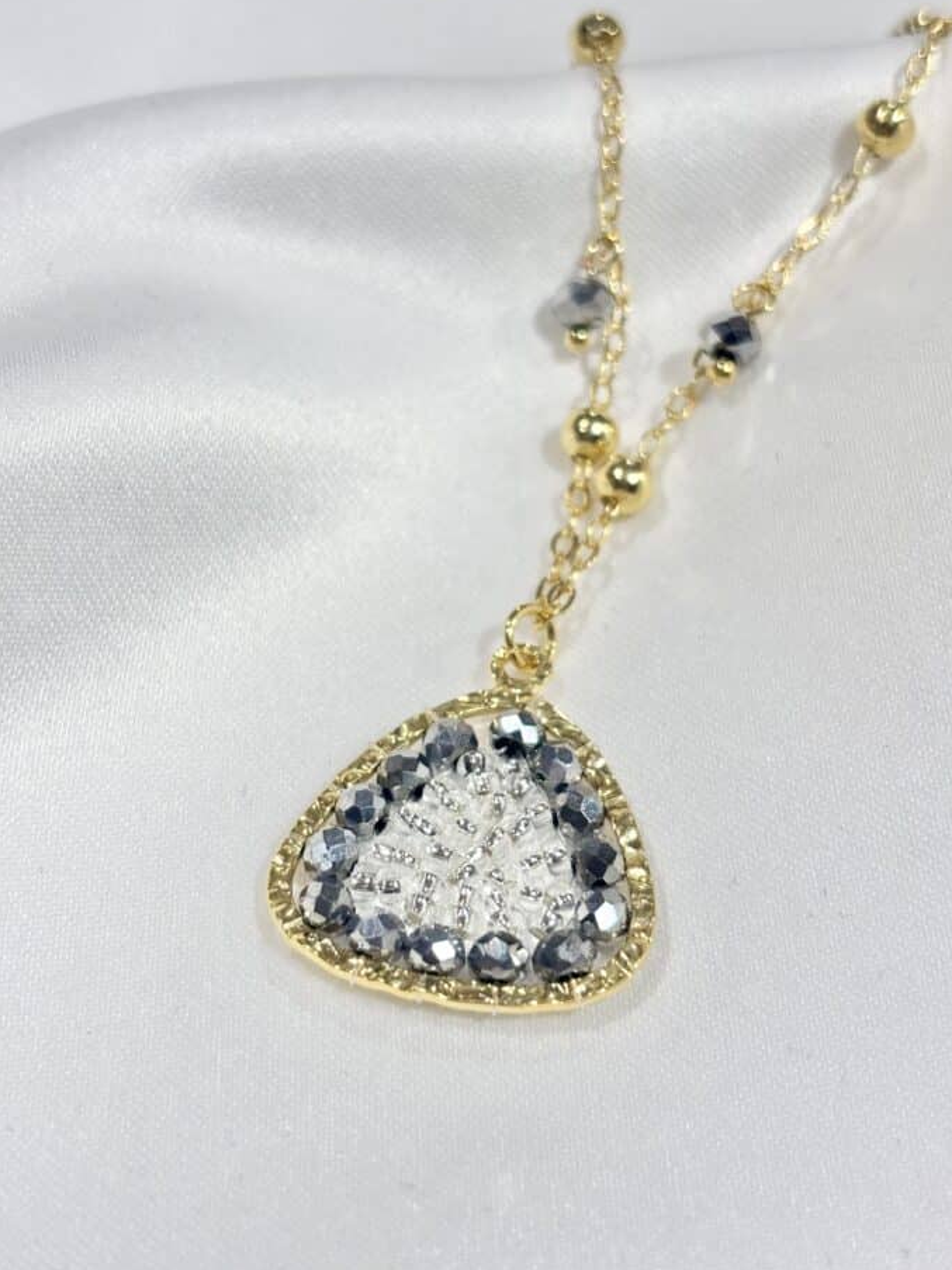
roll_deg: +5.8
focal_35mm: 59
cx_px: 470
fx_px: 2164
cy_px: 610
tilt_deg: -33.4
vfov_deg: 32.7
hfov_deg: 24.8
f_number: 1.6
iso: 32
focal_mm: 5.96
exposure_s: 1/305
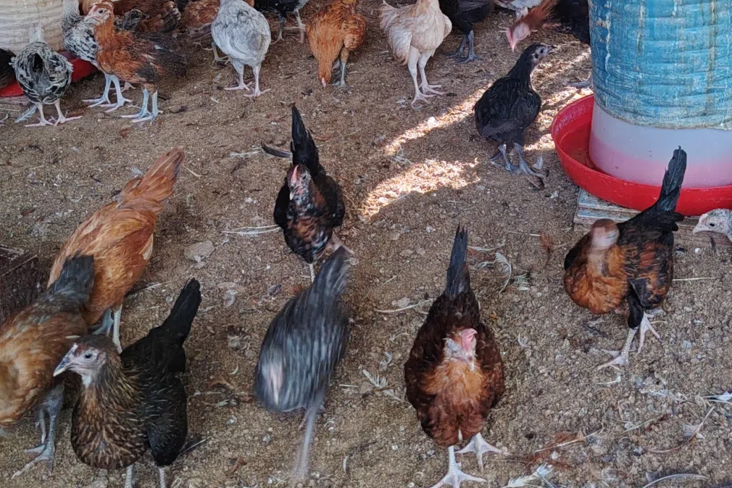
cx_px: 362
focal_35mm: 52
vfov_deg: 25.2
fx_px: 1057
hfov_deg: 38.2
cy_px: 52
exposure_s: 1/25
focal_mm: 5.25
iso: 475
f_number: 1.75
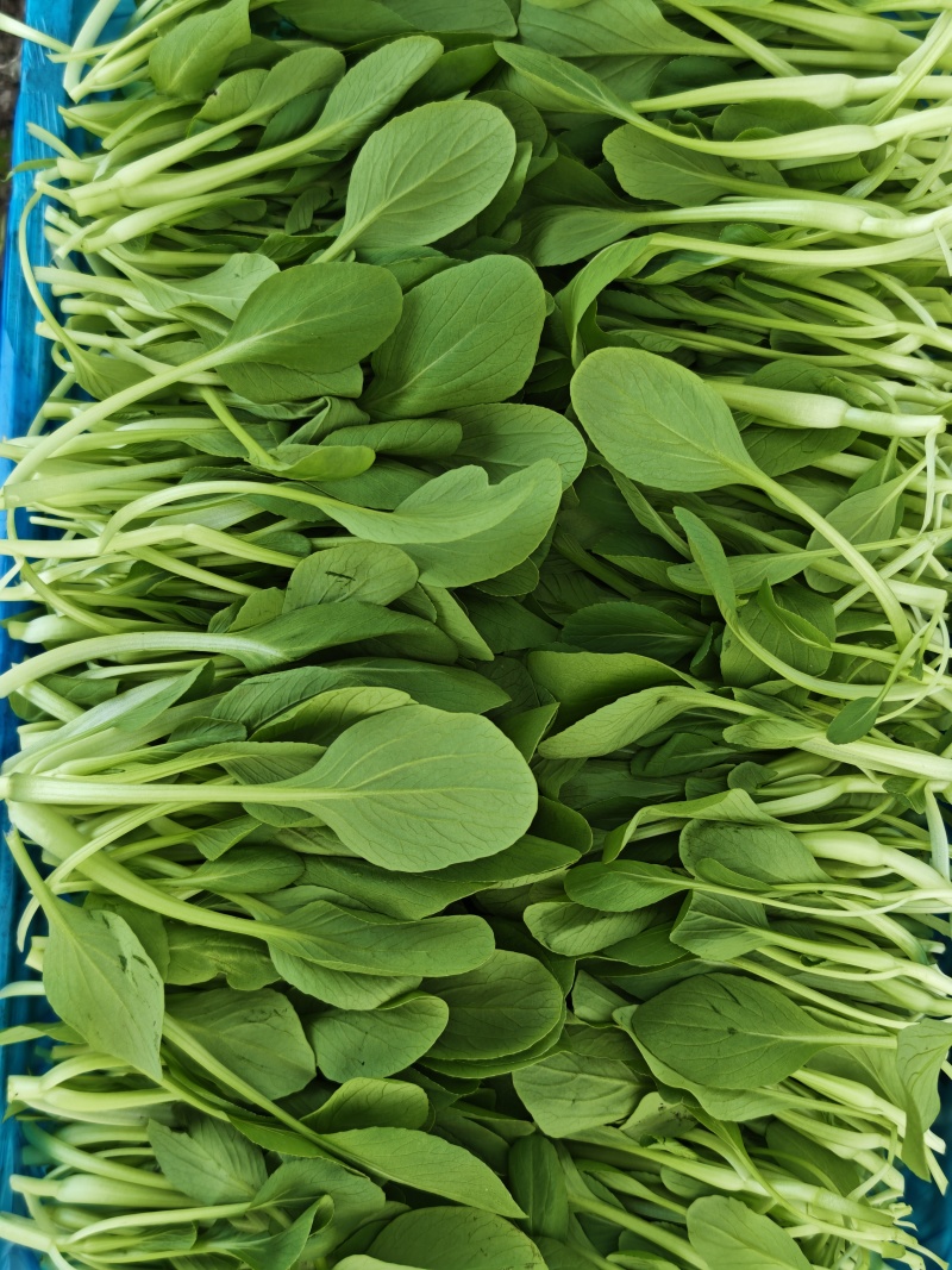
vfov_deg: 40.4
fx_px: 1724
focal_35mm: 47
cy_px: 635
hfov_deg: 30.9
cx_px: 476
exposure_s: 1/315
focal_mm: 6.68
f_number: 1.44
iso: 50
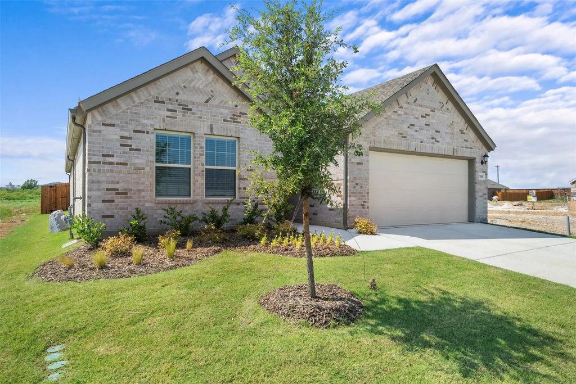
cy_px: 192
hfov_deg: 81.2
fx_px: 336
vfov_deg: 59.5
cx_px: 288
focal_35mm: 21
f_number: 8
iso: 400
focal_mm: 21
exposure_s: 1/100
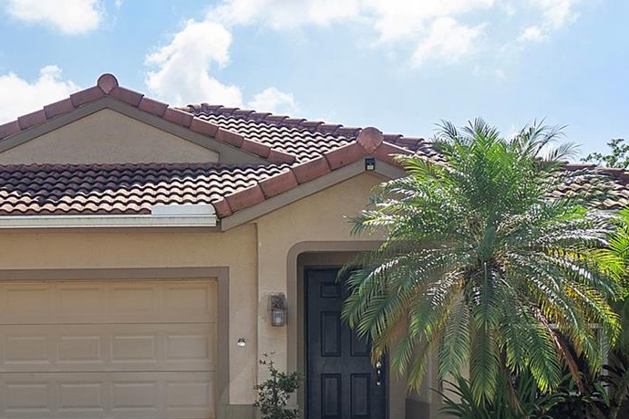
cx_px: 201
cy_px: 377
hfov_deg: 34.1
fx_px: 1013
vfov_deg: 22.8
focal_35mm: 58
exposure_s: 1/800
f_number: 8
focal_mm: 17
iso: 200
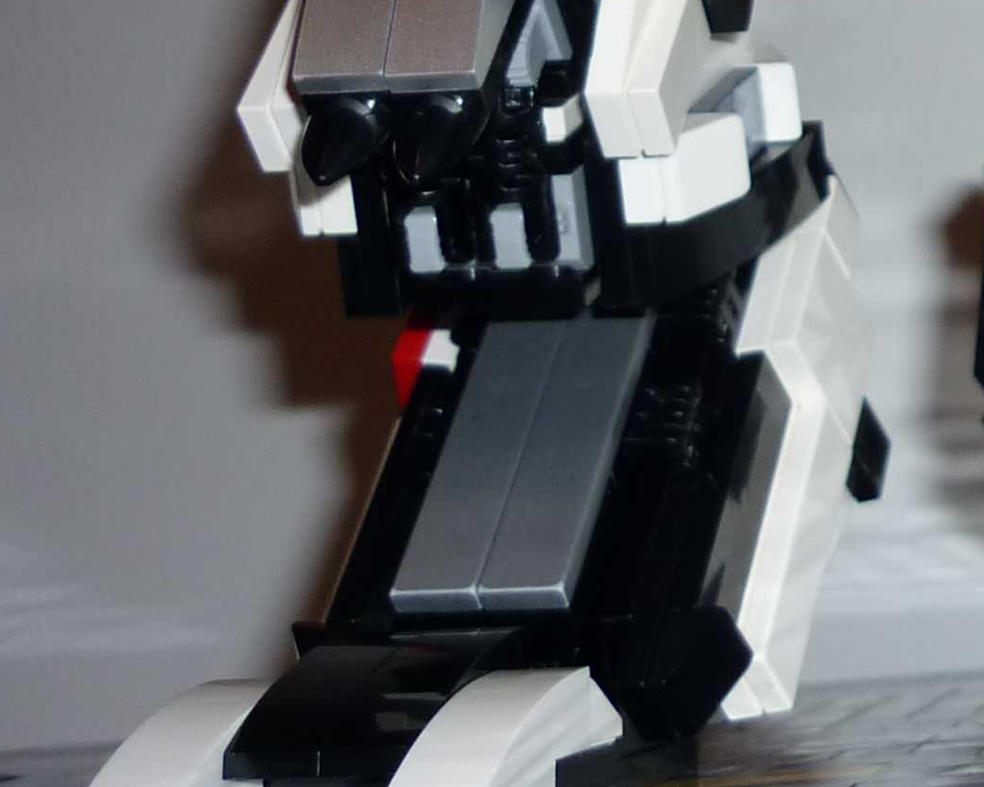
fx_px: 2942
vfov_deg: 14.4
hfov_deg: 17.5
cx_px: 1369
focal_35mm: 101
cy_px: -307
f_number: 2.8
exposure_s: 1/30
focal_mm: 5.5
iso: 100
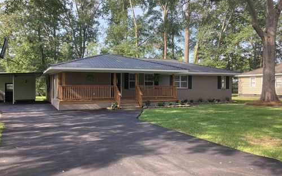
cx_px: 141
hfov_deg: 58.2
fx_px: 254
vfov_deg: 38.3
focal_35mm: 33
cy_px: 89
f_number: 2.4
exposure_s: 1/142
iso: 25
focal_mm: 3.3
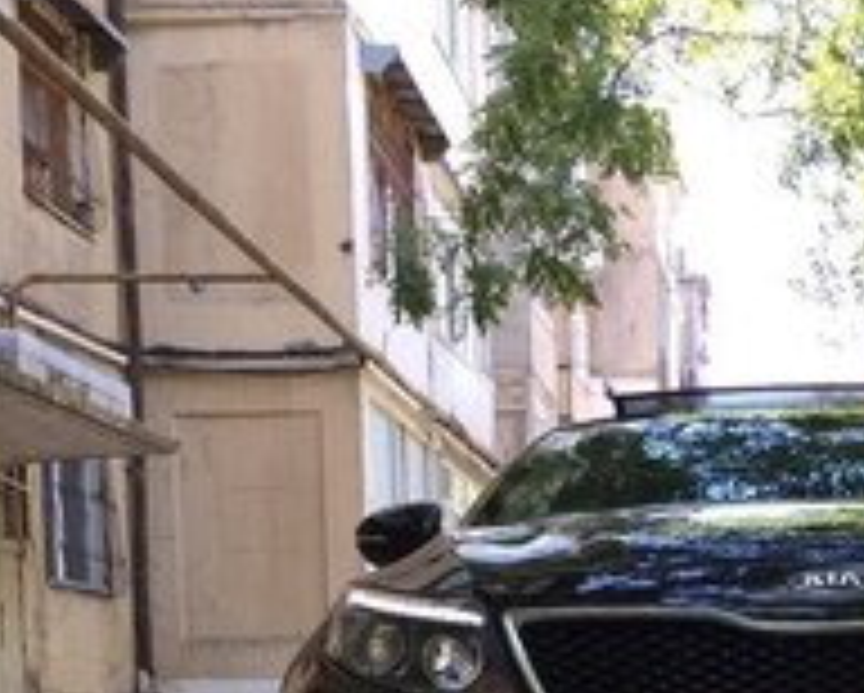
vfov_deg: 19.3
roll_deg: -0.1
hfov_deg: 25.3
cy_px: 914
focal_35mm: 73
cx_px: 760
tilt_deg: -3.8
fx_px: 1869
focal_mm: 4.15
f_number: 2.2
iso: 32
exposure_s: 1/118
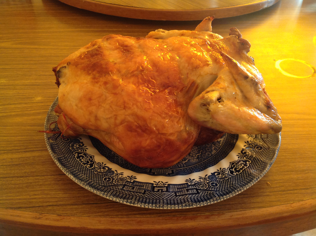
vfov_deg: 40.6
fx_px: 319
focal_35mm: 35
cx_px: 158
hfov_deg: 52.7
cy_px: 118
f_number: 2.4
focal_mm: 4.28
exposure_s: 1/15
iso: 125
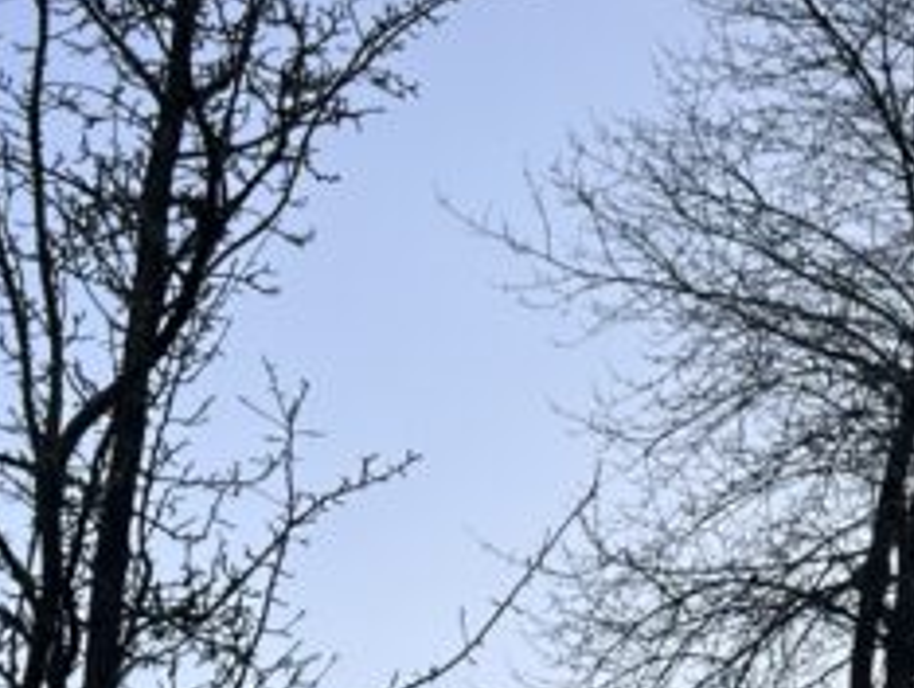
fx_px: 4044
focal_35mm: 153
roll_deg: -0.6
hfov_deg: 12.3
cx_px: 1367
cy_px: 481
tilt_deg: +25.2
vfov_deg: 9.7
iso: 64
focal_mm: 6.76
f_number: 1.78
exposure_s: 1/4386
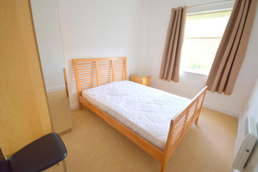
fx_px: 107
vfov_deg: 77.2
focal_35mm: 15
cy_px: 86
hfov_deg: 100.4
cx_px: 129
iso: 400
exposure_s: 1/100
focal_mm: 10
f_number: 5
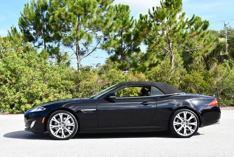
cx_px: 117
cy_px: 78
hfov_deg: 35.6
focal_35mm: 56
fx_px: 364
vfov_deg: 24.2
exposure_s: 1/250
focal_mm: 28
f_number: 8
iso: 200
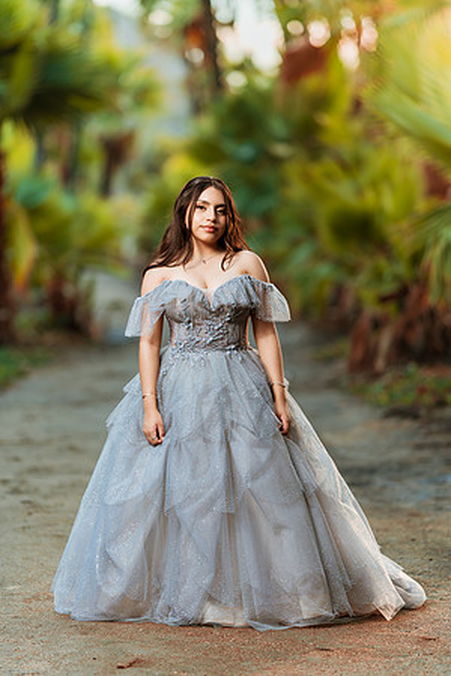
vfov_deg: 15.2
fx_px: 2537
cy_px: 338
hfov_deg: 10.2
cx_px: 226
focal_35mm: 135
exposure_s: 1/400
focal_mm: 135
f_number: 1.8
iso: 100
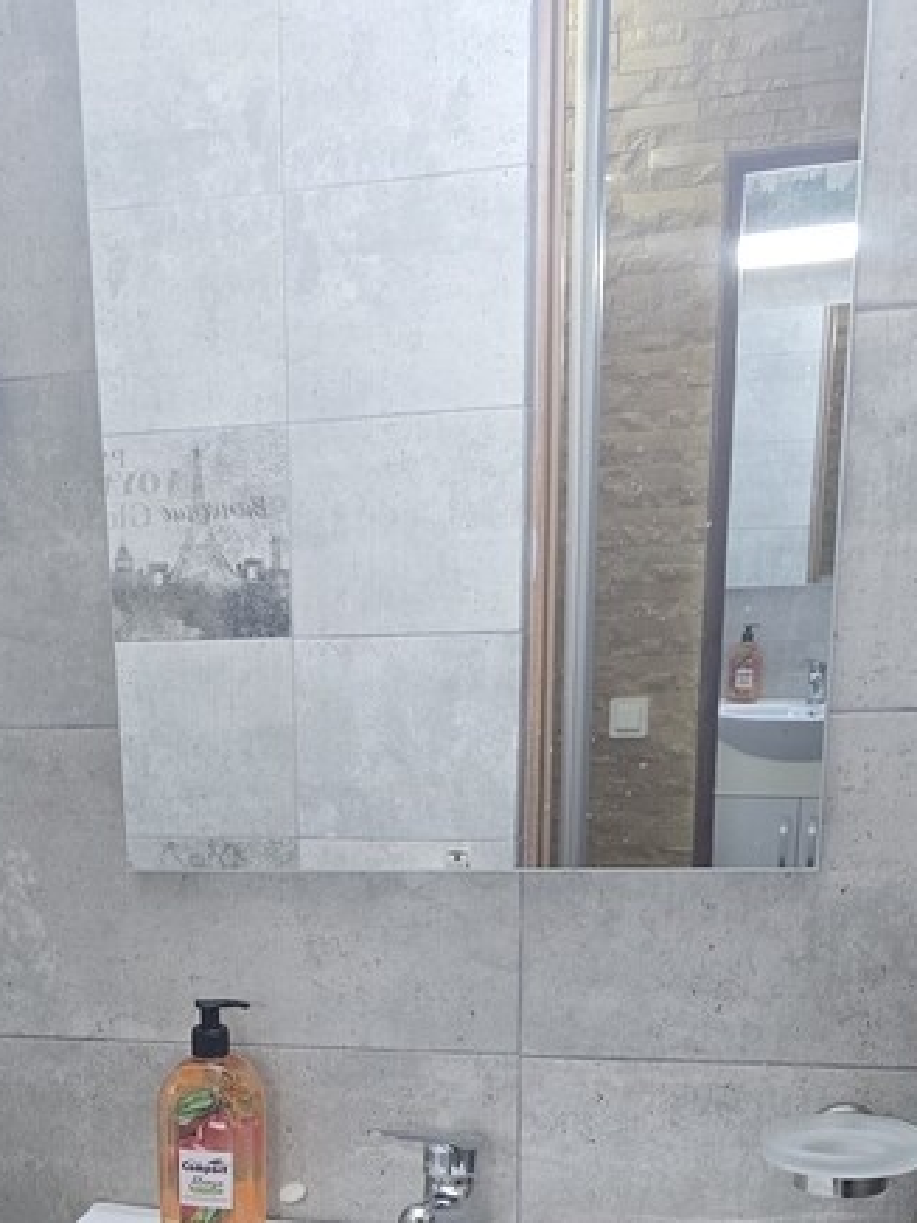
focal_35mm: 54
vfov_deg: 32.7
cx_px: 227
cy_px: 1223
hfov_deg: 26.7
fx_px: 1907
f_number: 1.7
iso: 200
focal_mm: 6.3
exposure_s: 1/100
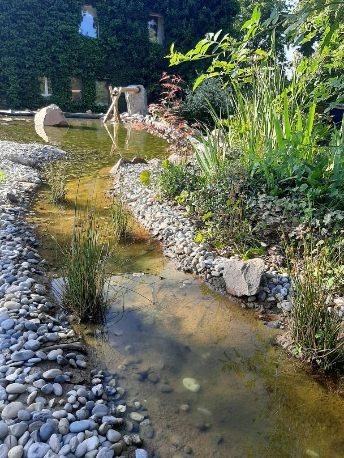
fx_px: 358
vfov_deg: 65.3
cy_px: 229
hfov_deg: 51.4
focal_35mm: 27
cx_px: 172
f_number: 1.7
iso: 40
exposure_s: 1/371
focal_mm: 3.93
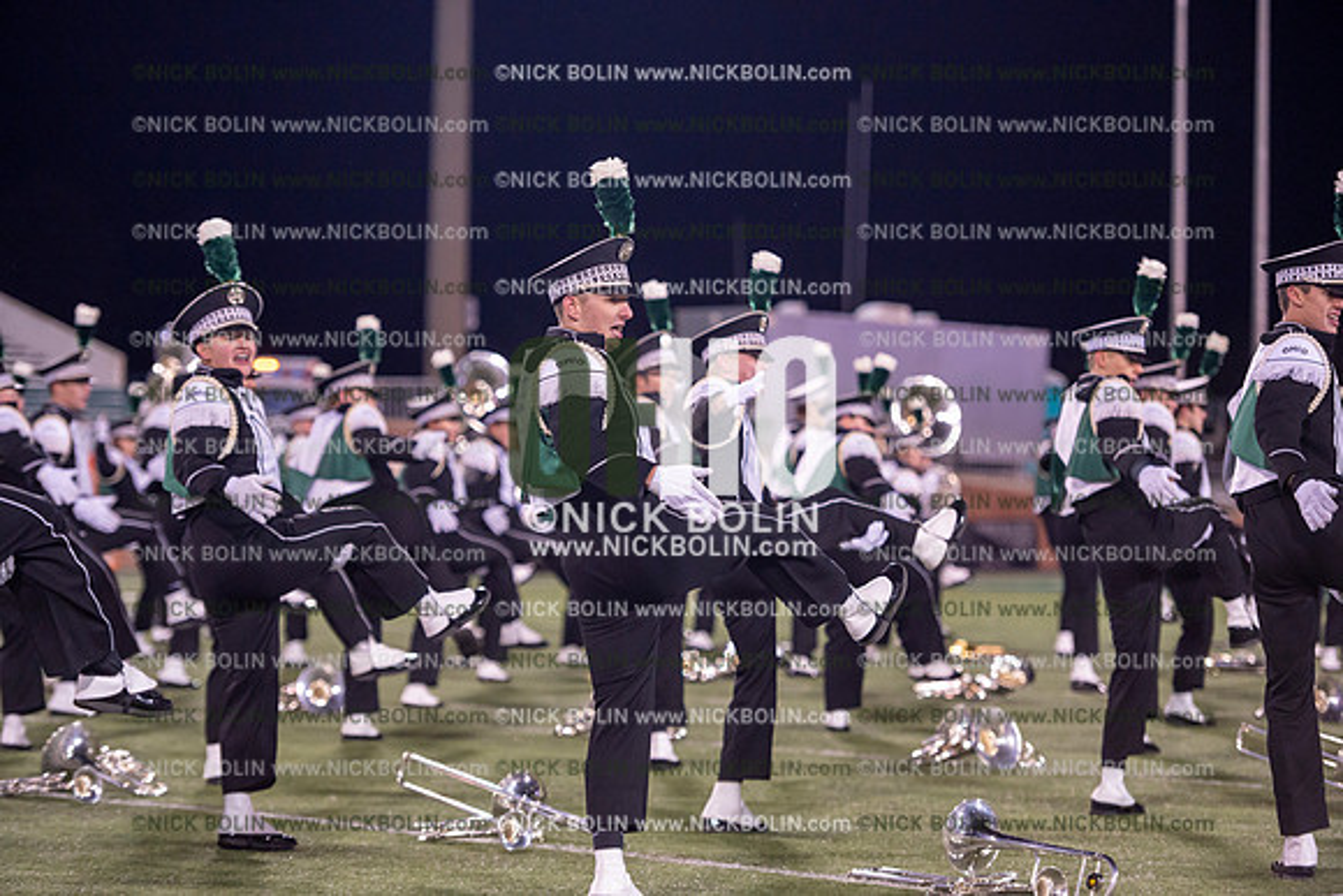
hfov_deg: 17.1
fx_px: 4478
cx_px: 672
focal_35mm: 120
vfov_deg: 11.4
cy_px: 448
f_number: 2.8
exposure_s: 1/1250
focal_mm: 120
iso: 2500
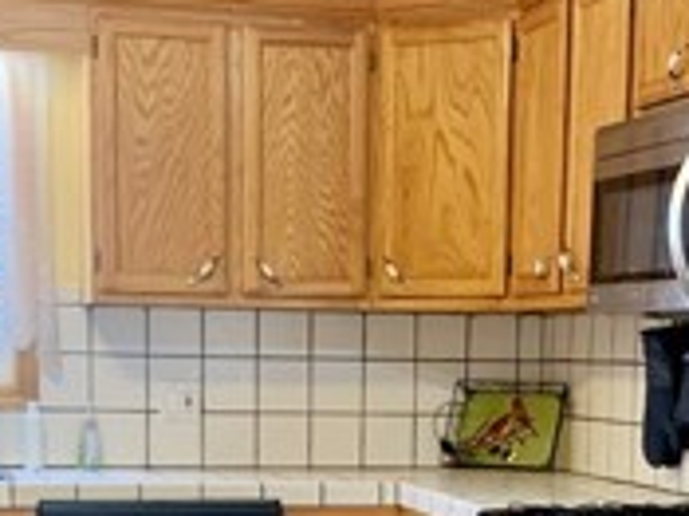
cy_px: 603
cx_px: 382
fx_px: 1890
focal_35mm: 95
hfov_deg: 20.7
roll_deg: -1.9
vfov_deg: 15.1
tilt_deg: -7.7
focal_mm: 4.25
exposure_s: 1/60
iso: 160
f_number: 1.8
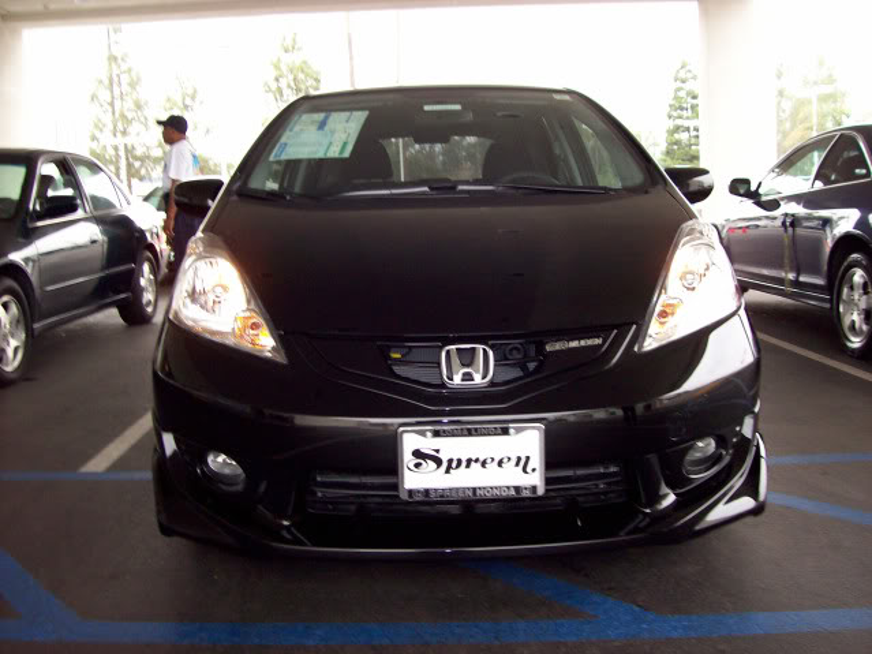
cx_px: 436
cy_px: 327
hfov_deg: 51.4
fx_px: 907
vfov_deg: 39.6
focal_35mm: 36
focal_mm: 6
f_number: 2.7
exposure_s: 1/64
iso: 80
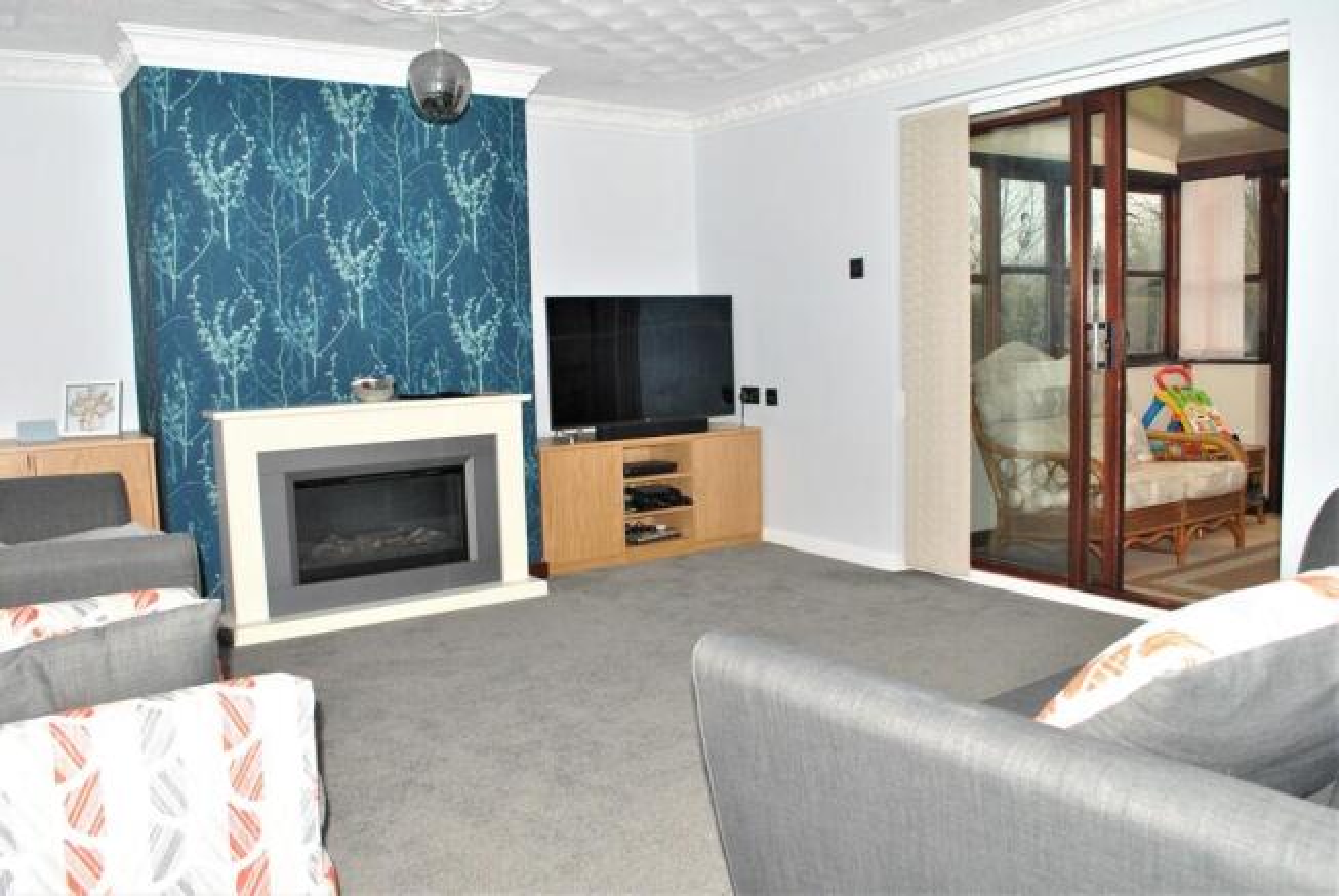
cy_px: 448
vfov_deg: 48.0
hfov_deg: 67.3
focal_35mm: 27
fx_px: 1005
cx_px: 670
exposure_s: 1/60
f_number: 6.3
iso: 800
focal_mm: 18
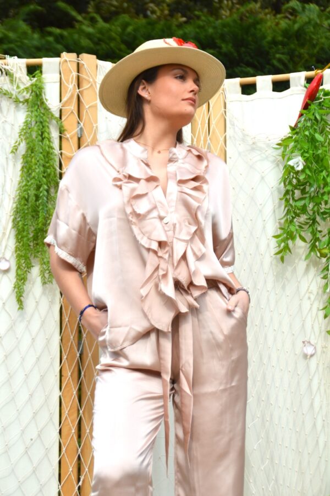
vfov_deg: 21.9
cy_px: 248
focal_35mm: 93
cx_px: 165
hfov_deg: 14.7
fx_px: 1281
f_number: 5.6
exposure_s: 1/500
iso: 100
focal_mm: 62
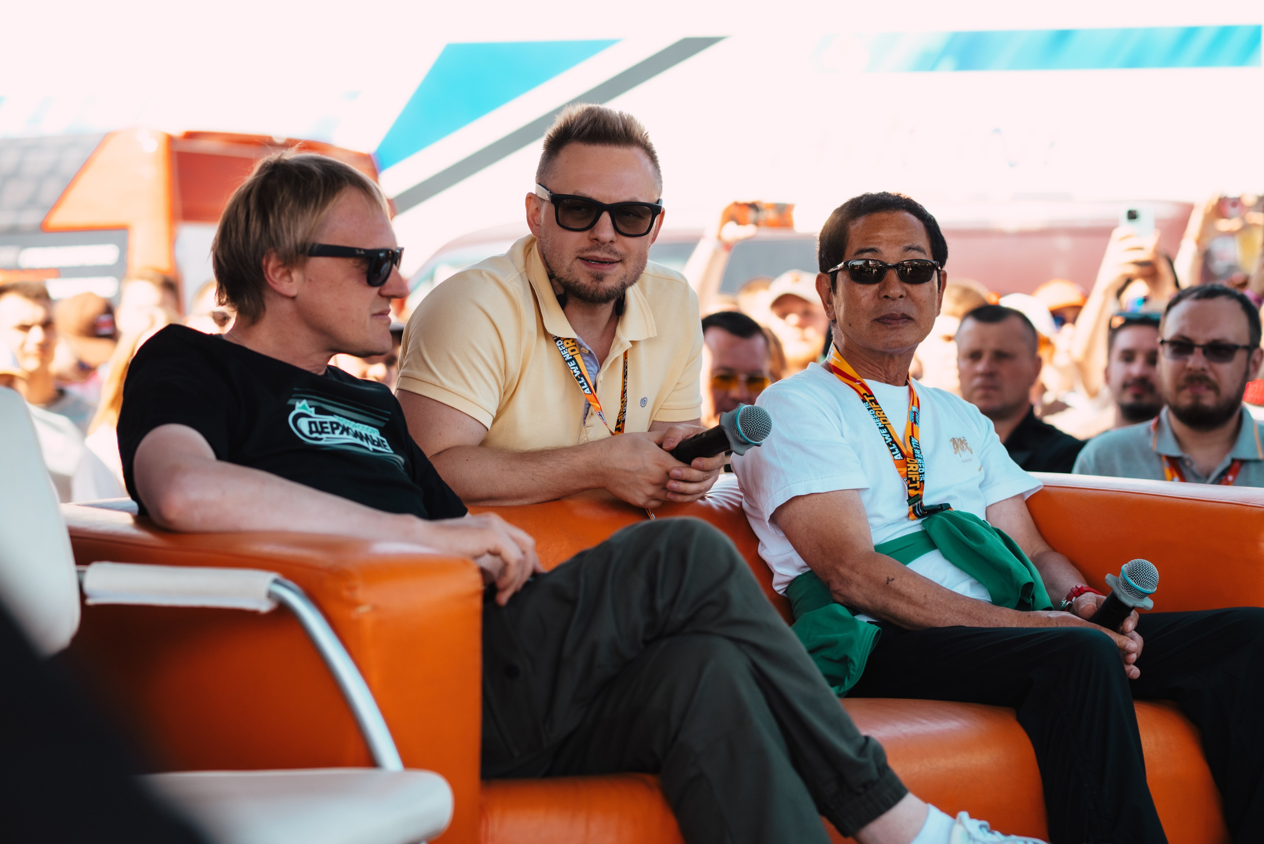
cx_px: 630
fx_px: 3115
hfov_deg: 22.9
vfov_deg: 15.4
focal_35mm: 89
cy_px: 411
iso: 100
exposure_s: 1/800
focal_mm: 85
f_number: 3.5
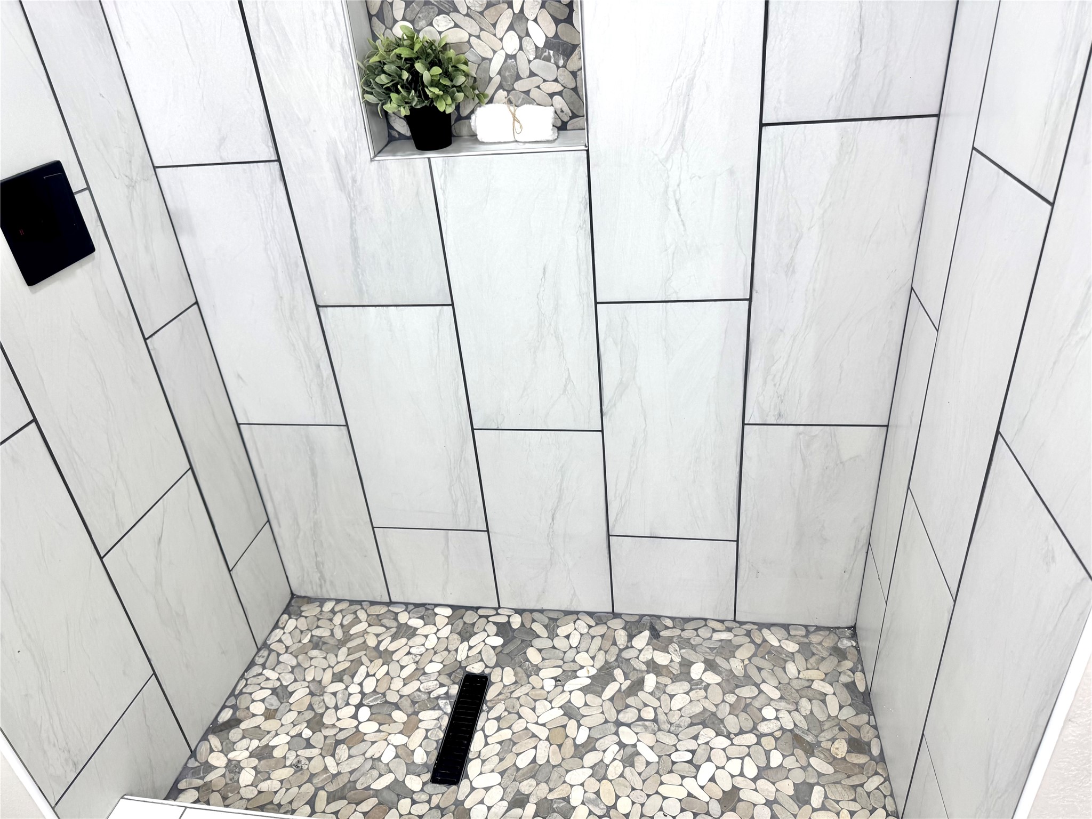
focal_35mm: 24
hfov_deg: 71.6
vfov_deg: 56.8
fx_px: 757
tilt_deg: -30.3
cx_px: 546
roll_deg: +4.7
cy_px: 410
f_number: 1.78
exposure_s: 1/120
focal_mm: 6.76
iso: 80
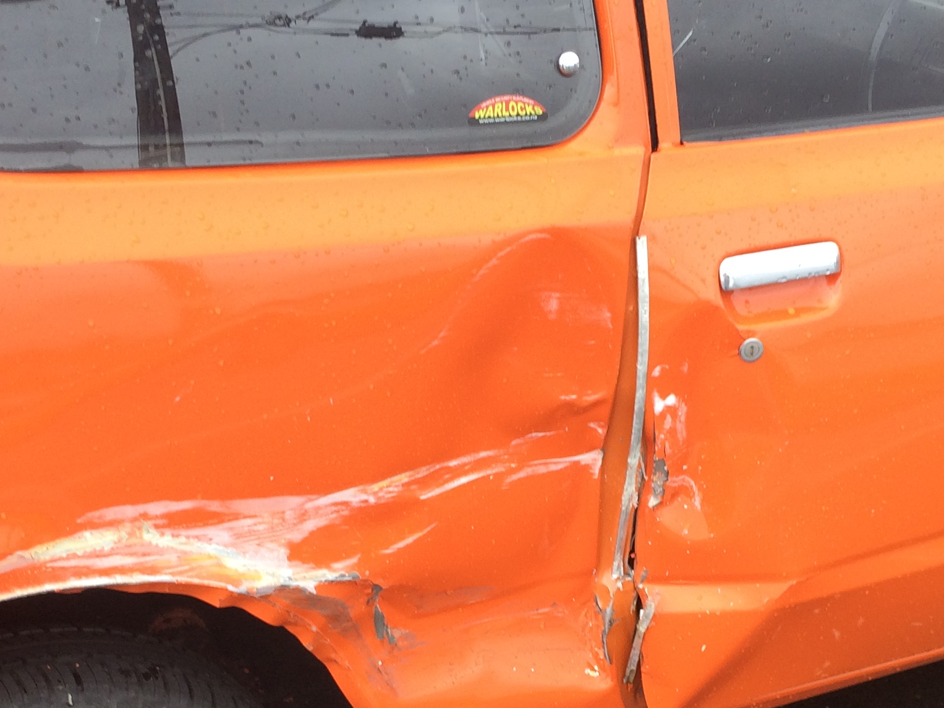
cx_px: 529
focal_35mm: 62
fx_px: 1691
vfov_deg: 23.0
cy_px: 638
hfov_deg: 31.2
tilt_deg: -33.6
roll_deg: -3.4
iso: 40
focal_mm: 4.15
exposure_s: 1/50
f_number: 2.2
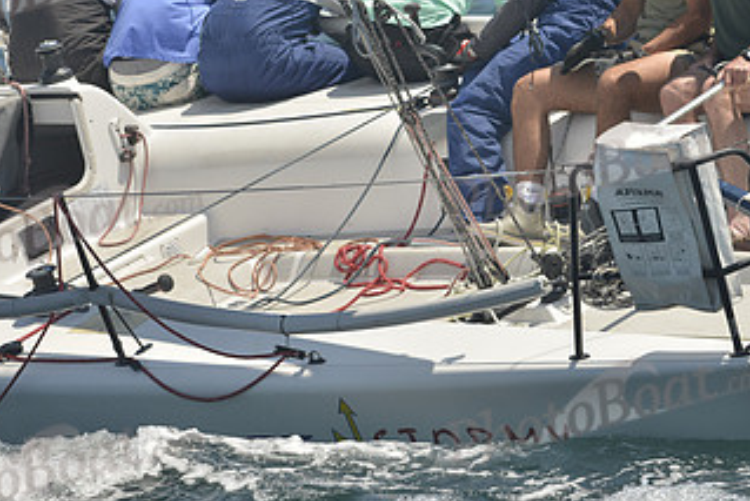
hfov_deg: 5.7
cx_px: 327
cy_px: 79
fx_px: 7586
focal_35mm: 364
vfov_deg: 3.8
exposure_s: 1/800
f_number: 8
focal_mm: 200
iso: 280
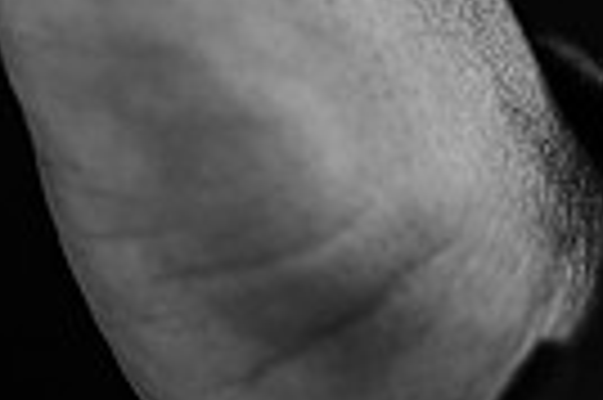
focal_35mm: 163
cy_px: -305
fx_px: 2727
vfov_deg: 8.1
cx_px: -358
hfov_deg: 11.9
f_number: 1.8
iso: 400
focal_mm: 35
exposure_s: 1/800
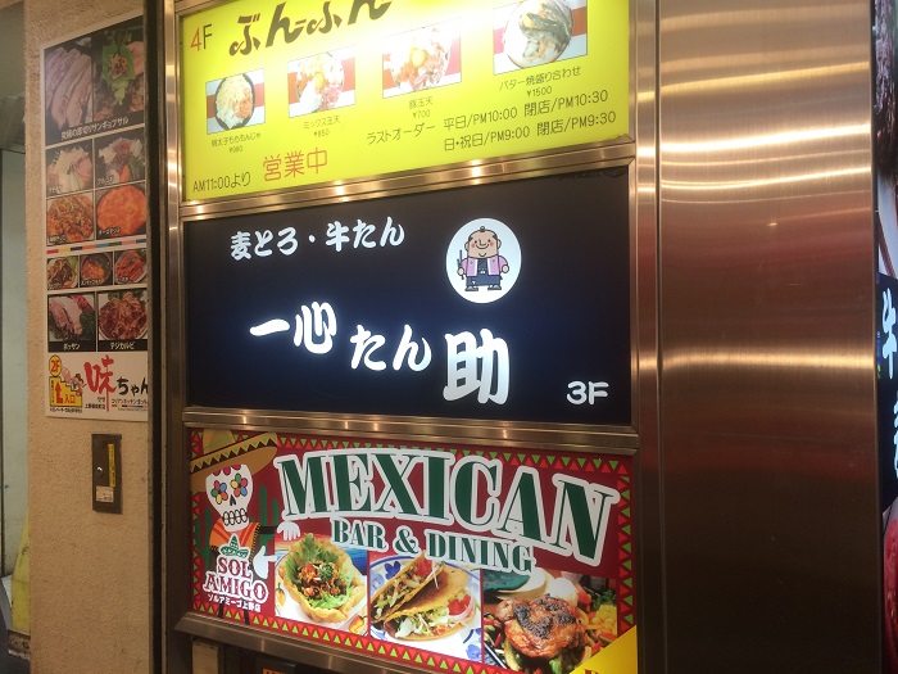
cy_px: 337
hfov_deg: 61.7
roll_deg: +1.6
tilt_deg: +0.3
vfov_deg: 48.2
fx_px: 752
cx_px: 449
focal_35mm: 29
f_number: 2.2
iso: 50
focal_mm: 4.15
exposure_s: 1/33
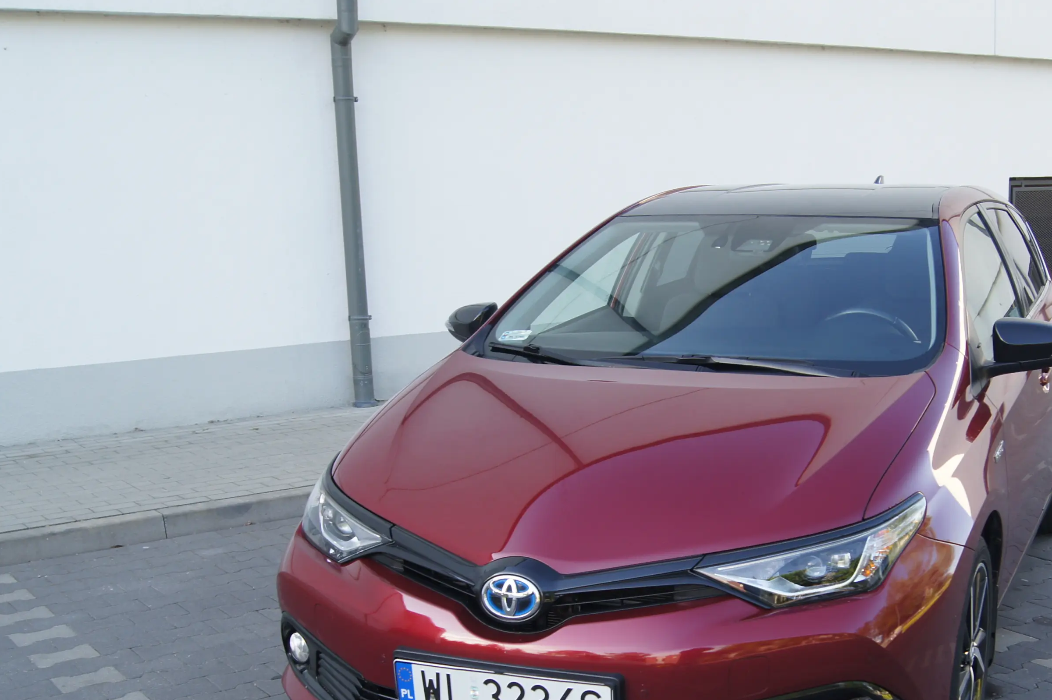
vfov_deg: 27.7
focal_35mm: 48
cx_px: 668
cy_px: 521
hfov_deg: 40.8
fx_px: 1402
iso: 100
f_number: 5
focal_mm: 20
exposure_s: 1/60
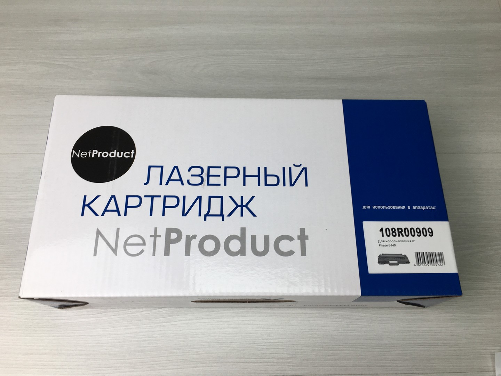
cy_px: 188
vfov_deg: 48.2
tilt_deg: -69.1
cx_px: 250
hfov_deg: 61.7
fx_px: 420
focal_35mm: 29
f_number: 2.2
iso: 25
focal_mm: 4.15
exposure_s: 1/101
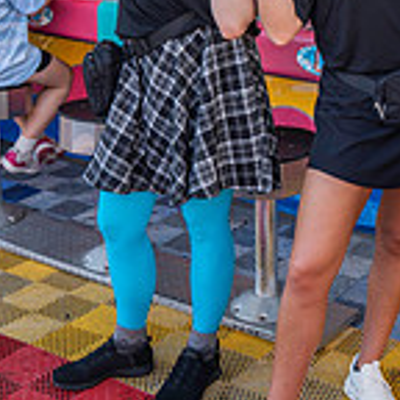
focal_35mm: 69
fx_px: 902
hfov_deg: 24.1
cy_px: 33
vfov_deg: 24.2
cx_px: 378
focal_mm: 26
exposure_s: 1/200
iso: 200
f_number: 4.5
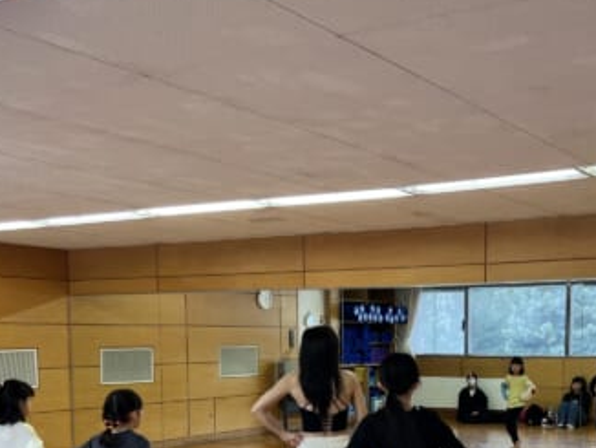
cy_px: 411
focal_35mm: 51
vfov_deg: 27.5
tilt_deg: -5.4
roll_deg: -0.2
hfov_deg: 36.8
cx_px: 426
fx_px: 879
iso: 32
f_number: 1.5
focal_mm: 5.7
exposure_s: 1/110
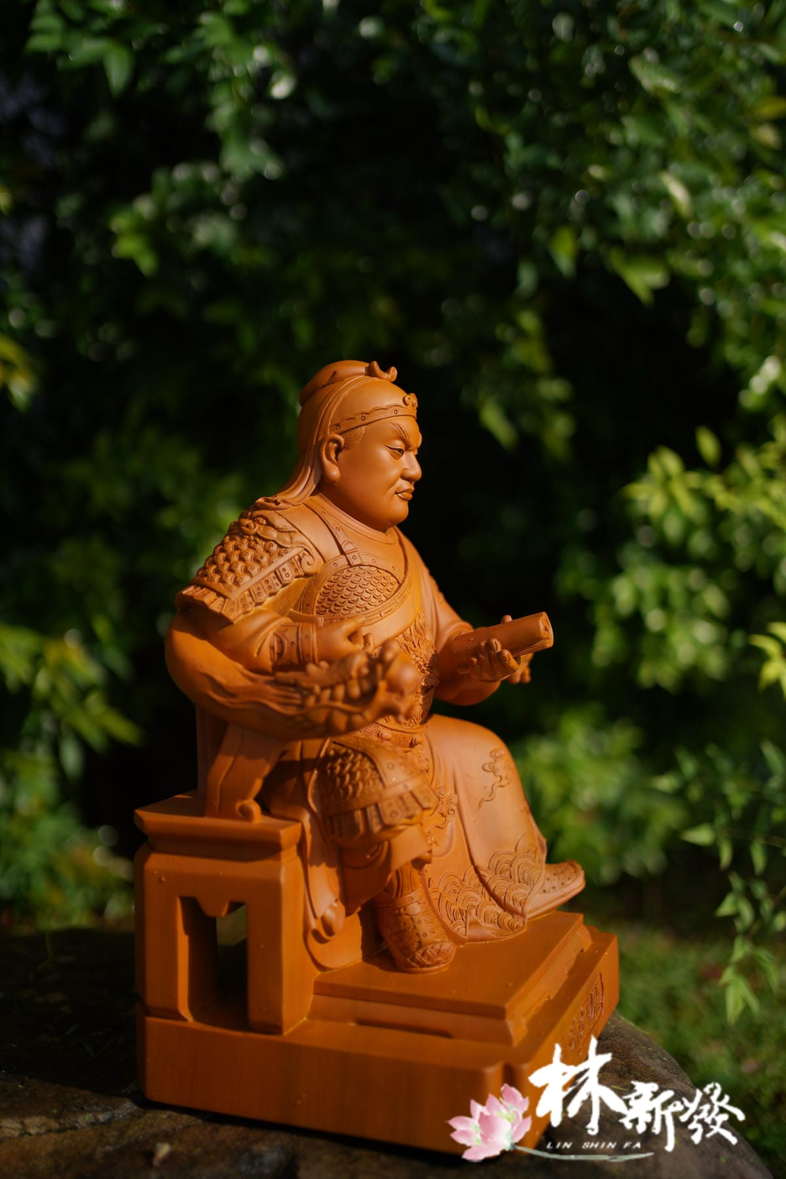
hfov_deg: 37.9
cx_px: 393
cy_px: 590
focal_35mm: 35
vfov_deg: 54.4
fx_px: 1146
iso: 80
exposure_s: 1/3200
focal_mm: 35
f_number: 1.8
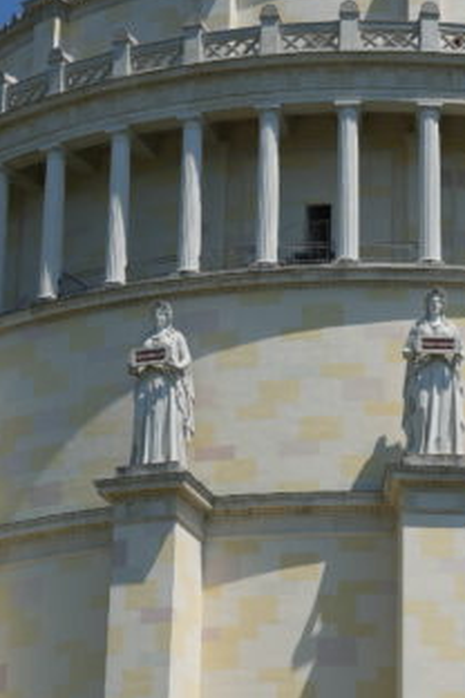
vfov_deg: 19.0
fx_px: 2034
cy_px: 667
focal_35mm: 105
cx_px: 404
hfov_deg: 13.0
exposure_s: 1/1250
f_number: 4.5
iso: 100
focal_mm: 32
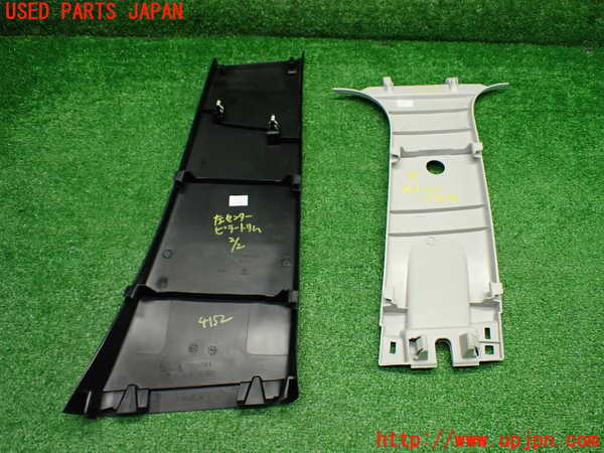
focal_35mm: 30
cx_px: 302
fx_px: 523
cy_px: 226
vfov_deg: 46.8
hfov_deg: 60.0
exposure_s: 1/125
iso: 500
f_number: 2.3
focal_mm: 5.4
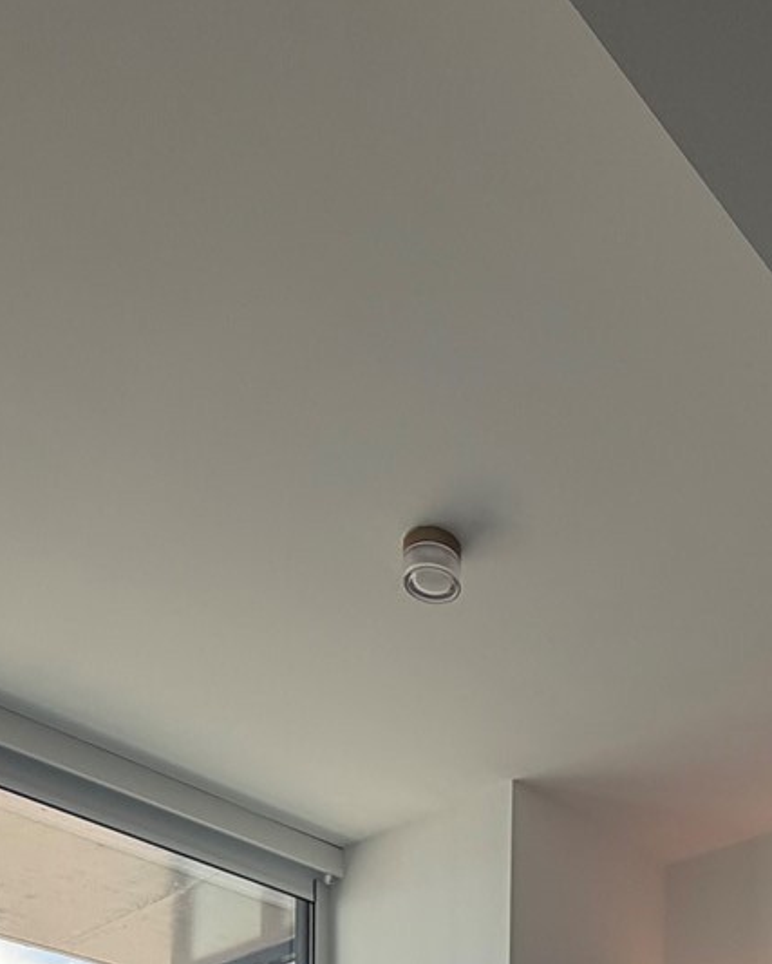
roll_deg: -2.1
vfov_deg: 29.7
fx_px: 1170
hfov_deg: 35.1
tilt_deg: -2.9
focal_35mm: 41
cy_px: 1400
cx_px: 642
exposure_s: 1/121
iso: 100
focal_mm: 2.22
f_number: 2.2
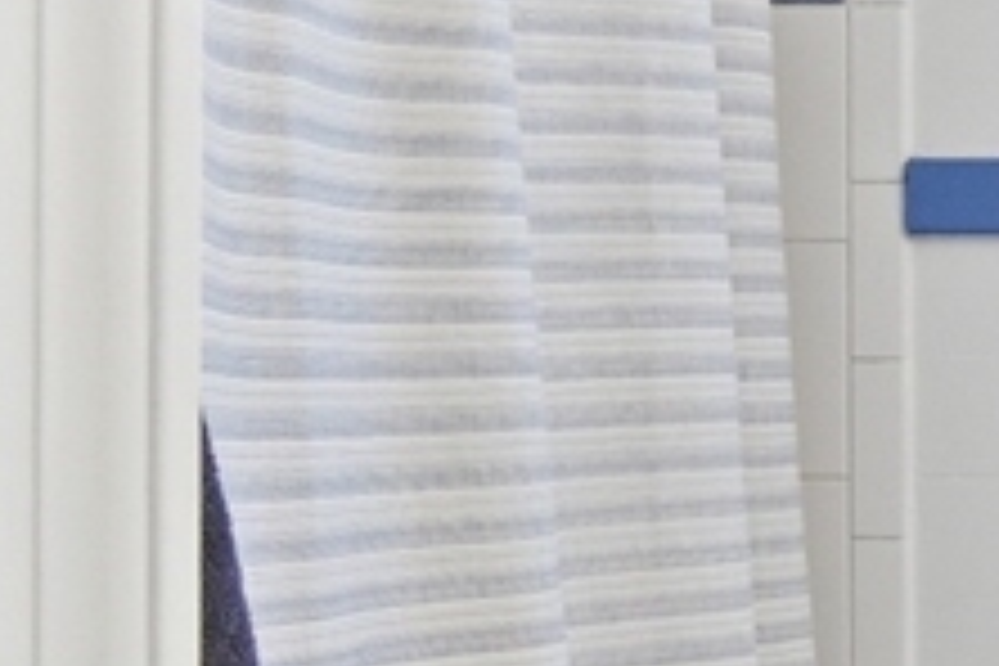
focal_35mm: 83
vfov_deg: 16.5
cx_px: 1634
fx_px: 2303
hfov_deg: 19.9
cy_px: 308
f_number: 8
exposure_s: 1/320
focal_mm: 12
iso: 800
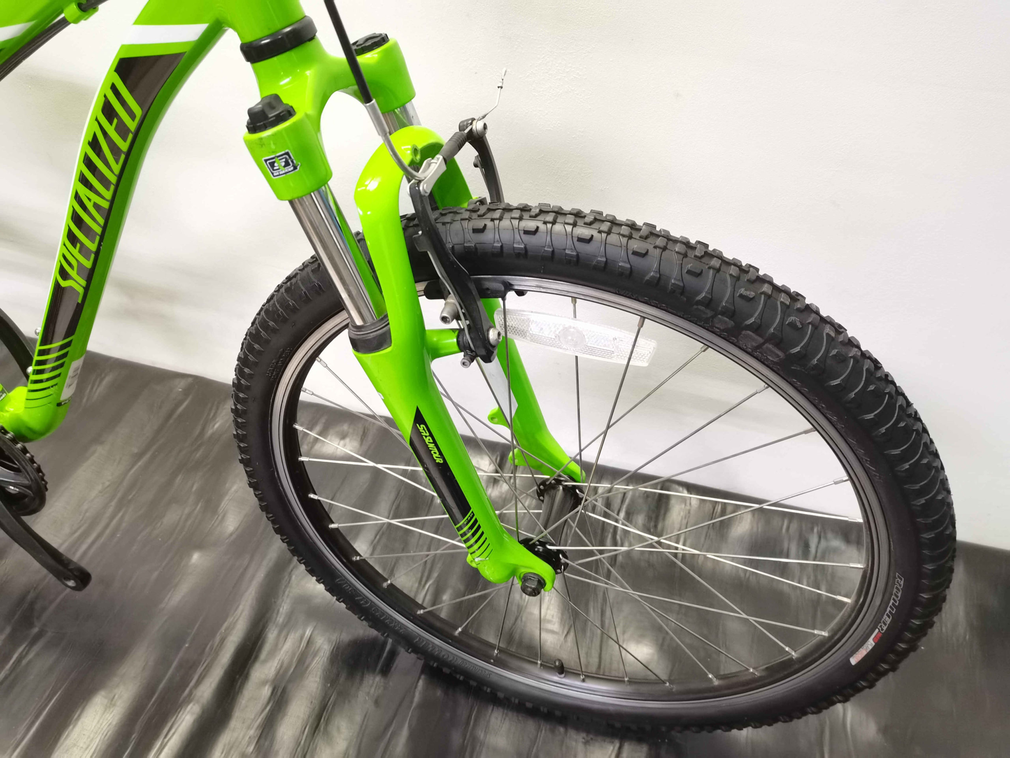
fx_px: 759
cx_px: 505
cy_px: 379
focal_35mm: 26
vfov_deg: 53.1
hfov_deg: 67.3
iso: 1000
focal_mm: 5.58
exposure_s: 1/20
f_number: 1.8
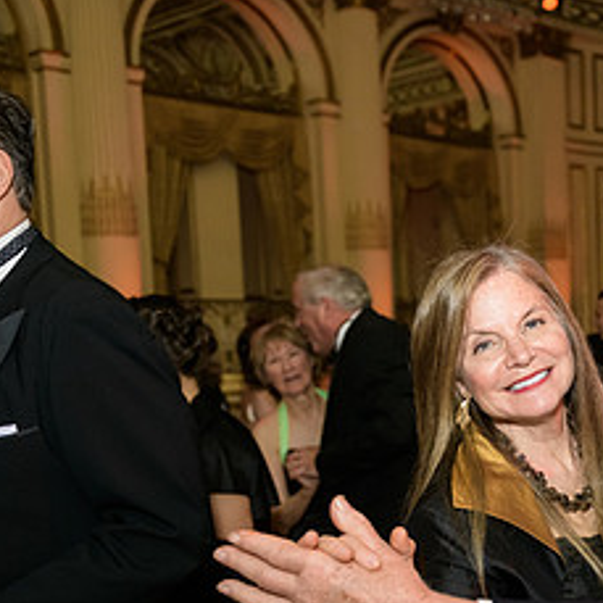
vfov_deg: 30.0
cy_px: 454
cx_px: 666
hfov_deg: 27.8
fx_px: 1104
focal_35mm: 56
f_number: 3.2
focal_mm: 26
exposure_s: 1/100
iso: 1600
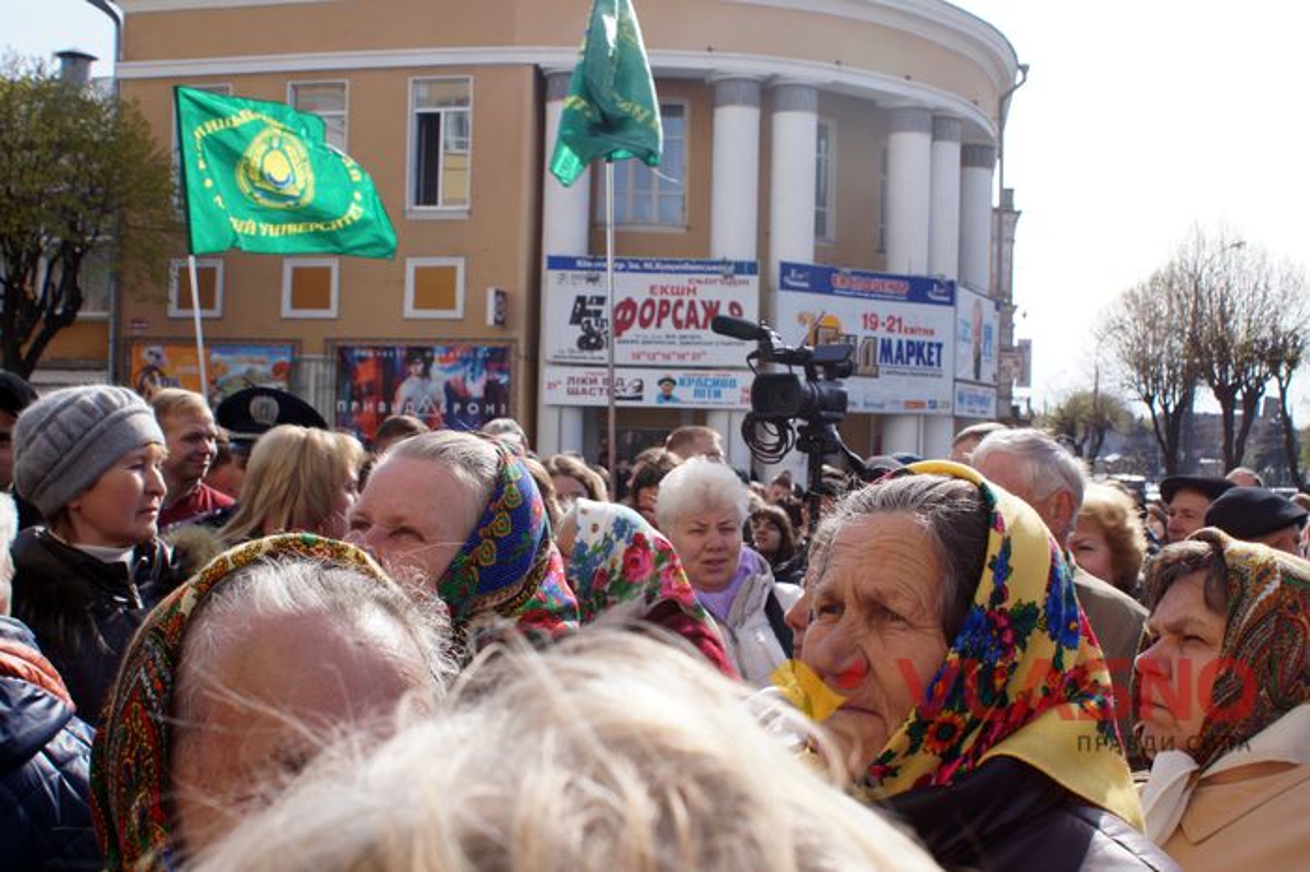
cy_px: 436
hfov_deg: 49.6
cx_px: 655
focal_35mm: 39
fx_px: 1418
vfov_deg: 34.2
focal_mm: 26
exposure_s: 1/125
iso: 100
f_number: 10
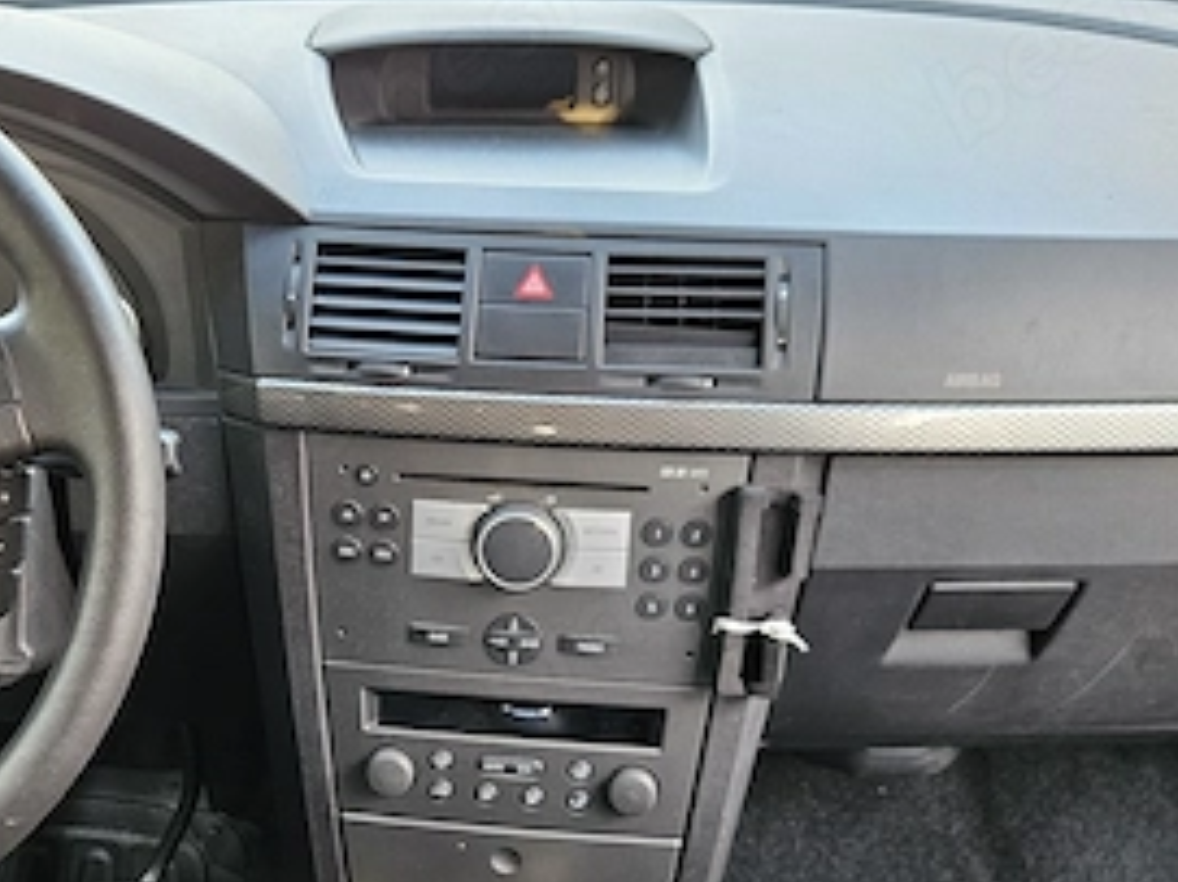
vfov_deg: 28.2
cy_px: 652
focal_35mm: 51
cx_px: 413
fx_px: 1735
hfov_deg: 37.2
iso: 500
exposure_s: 1/100
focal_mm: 5.4
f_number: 1.8
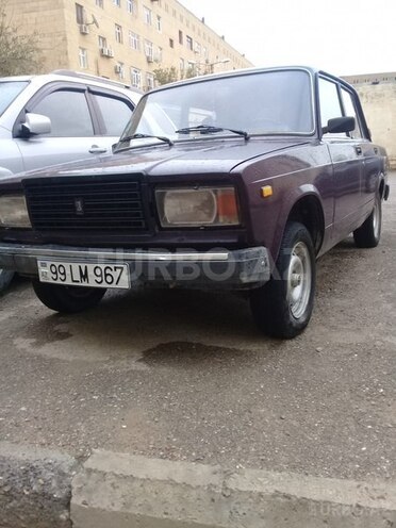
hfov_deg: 45.4
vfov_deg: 58.4
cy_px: 264
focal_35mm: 31
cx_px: 198
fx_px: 473
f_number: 2.2
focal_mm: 3.3
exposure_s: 1/40
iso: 64
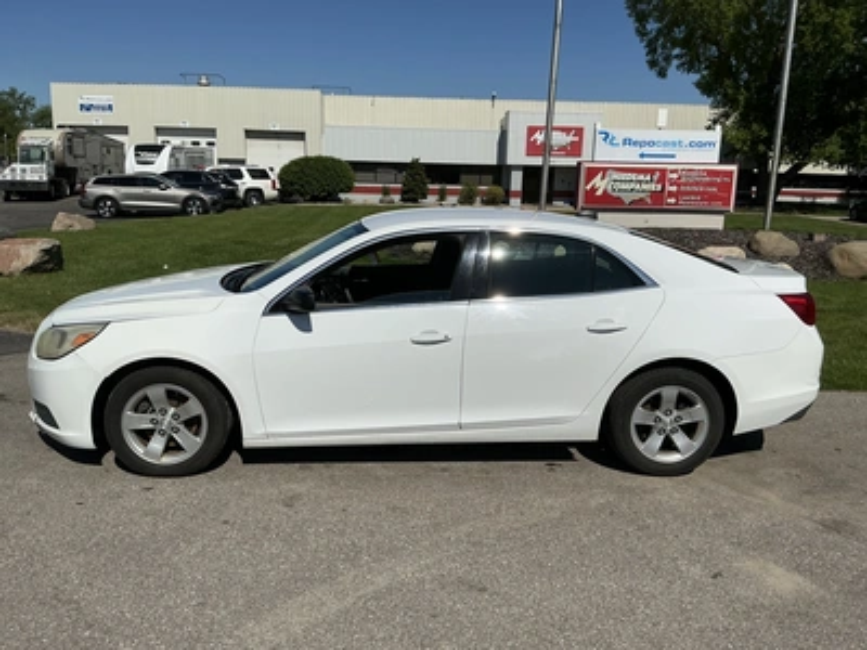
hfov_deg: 63.4
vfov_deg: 49.7
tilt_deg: -10.9
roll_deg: -1.7
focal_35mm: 28
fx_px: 701
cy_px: 325
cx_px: 434
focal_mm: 3
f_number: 1.8
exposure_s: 1/5814
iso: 25
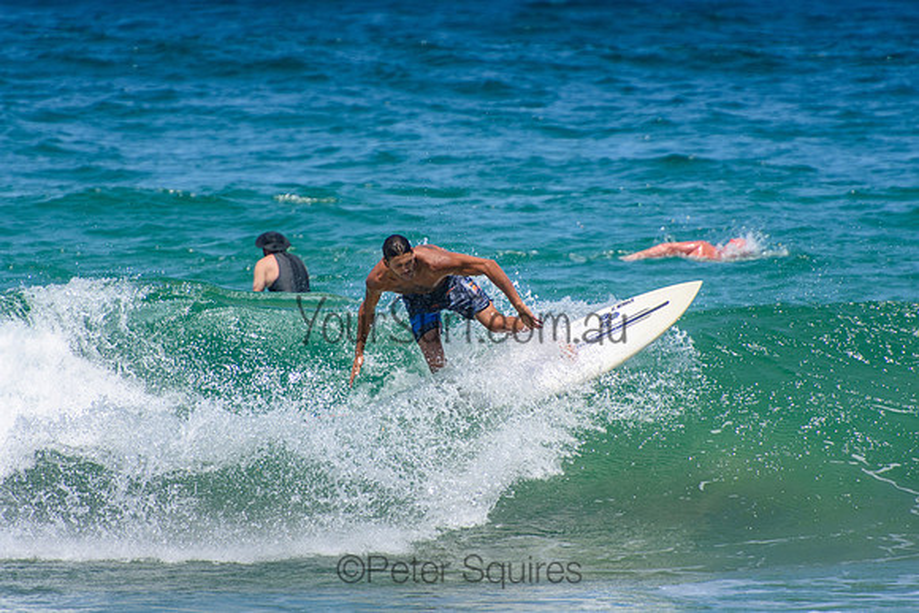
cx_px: 460
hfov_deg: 3.4
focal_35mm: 600
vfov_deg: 2.3
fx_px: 15320
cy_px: 306
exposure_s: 1/2000
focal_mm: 400
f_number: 5.6
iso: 360
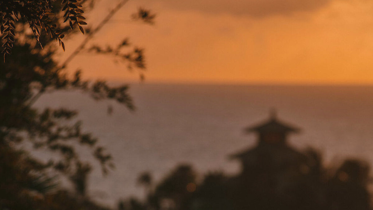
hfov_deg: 8.8
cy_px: 258
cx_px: 186
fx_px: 2413
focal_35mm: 244
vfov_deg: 5.0
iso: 100
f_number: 4.5
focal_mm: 155
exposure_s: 1/2000
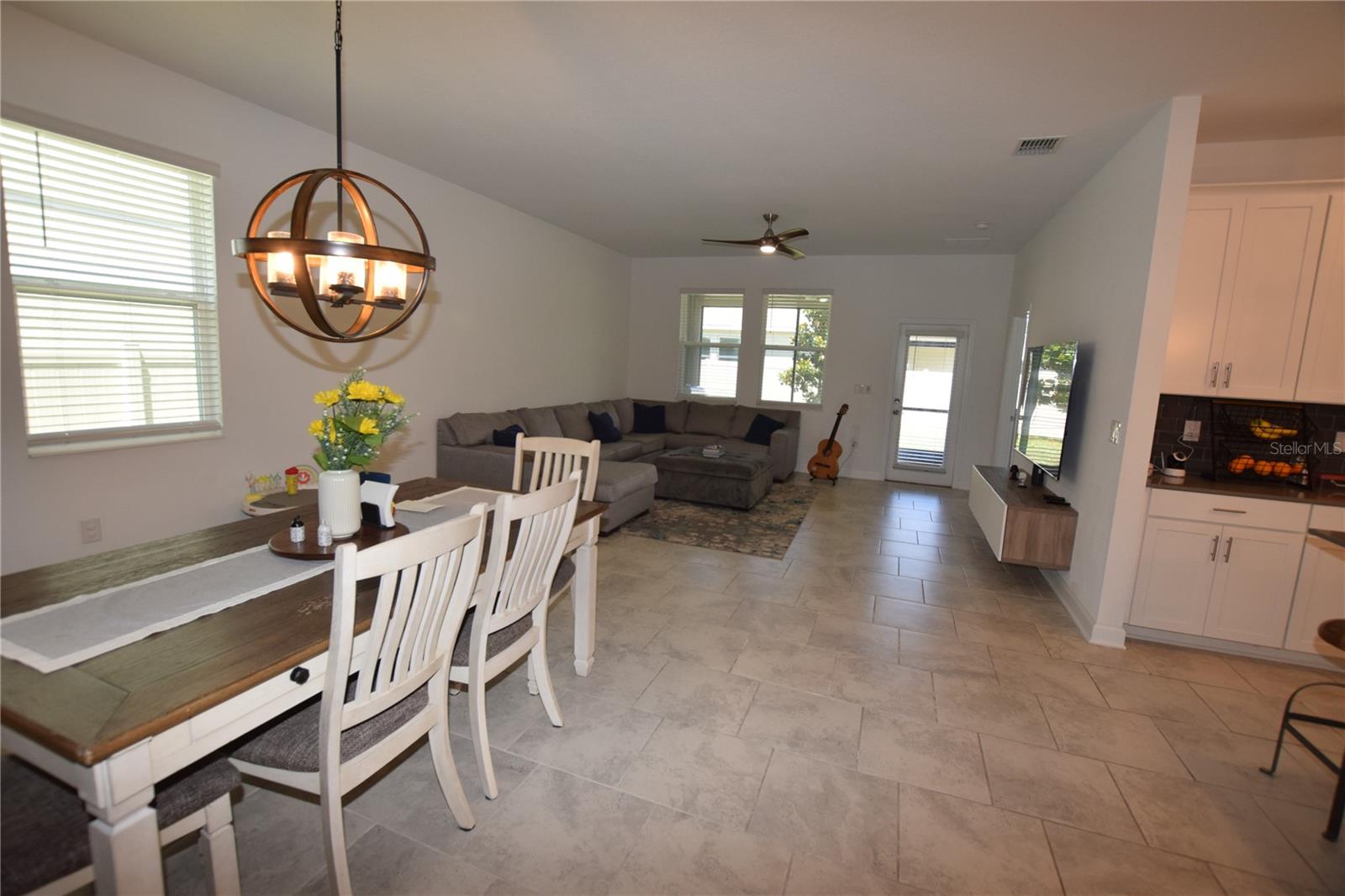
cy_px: 448
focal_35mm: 15
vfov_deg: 77.3
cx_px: 672
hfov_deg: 100.4
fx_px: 560
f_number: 5.6
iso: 640
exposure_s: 1/125
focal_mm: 10
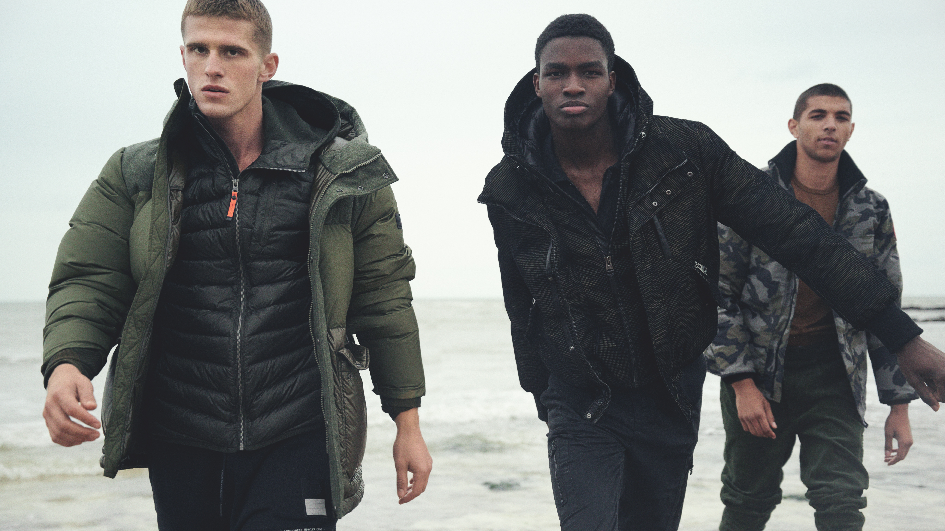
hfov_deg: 36.6
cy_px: 261
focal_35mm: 57
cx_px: 473
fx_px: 1428
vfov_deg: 21.1
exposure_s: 1/500
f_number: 4
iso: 1000
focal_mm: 54
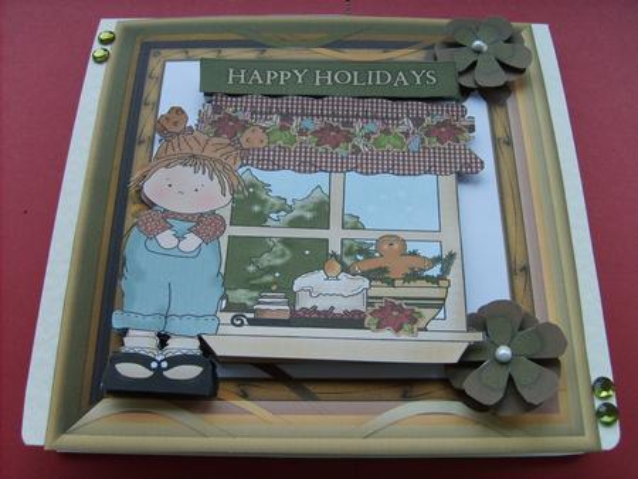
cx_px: 319
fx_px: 645
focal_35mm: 35
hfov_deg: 52.6
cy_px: 240
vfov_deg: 40.7
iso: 50
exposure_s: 1/250
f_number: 2.8
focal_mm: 5.8
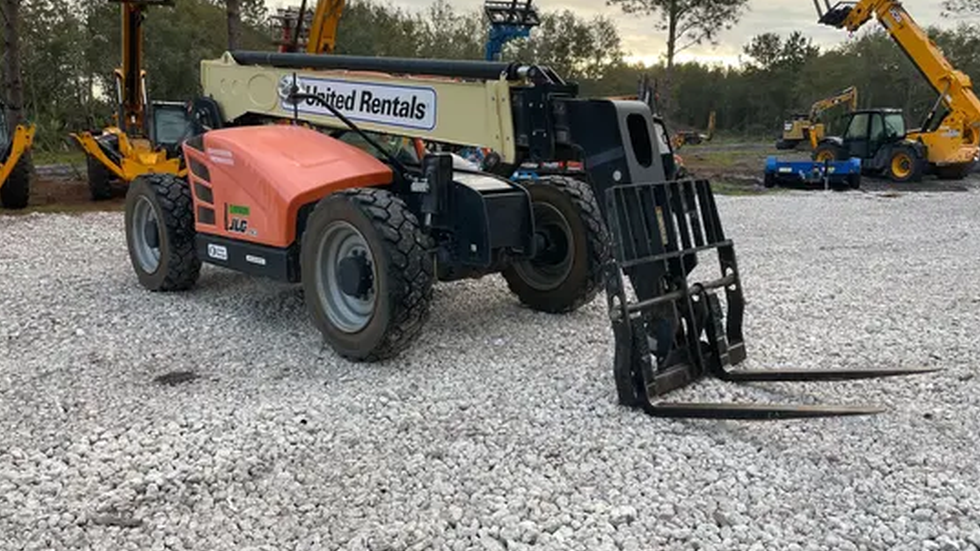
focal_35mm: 29
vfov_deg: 40.2
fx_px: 754
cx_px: 482
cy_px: 273
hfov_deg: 66.1
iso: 32
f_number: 1.6
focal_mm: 4.2
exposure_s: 1/158
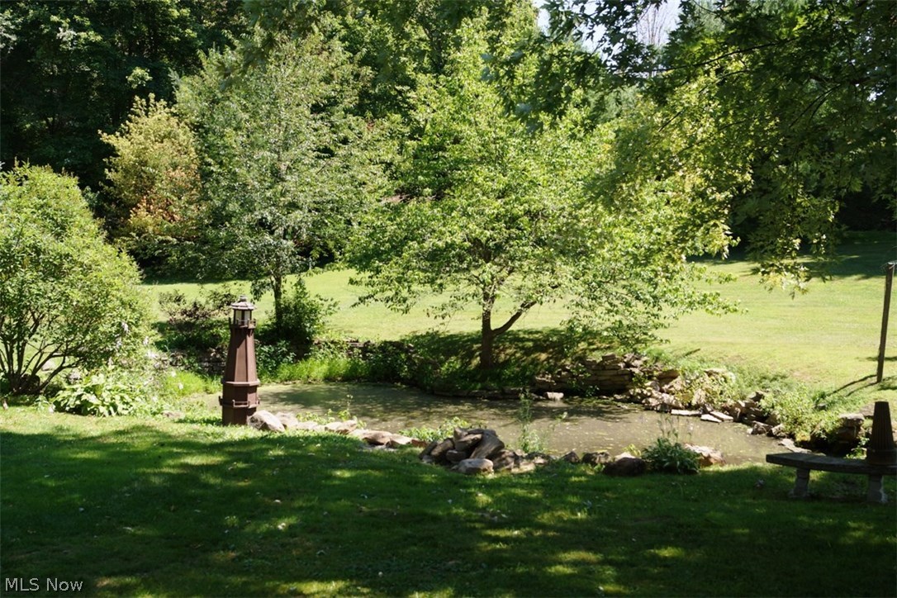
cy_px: 299
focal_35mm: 39
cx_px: 448
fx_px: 972
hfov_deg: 49.6
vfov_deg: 34.2
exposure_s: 1/160
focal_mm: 26
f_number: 6.3
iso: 100
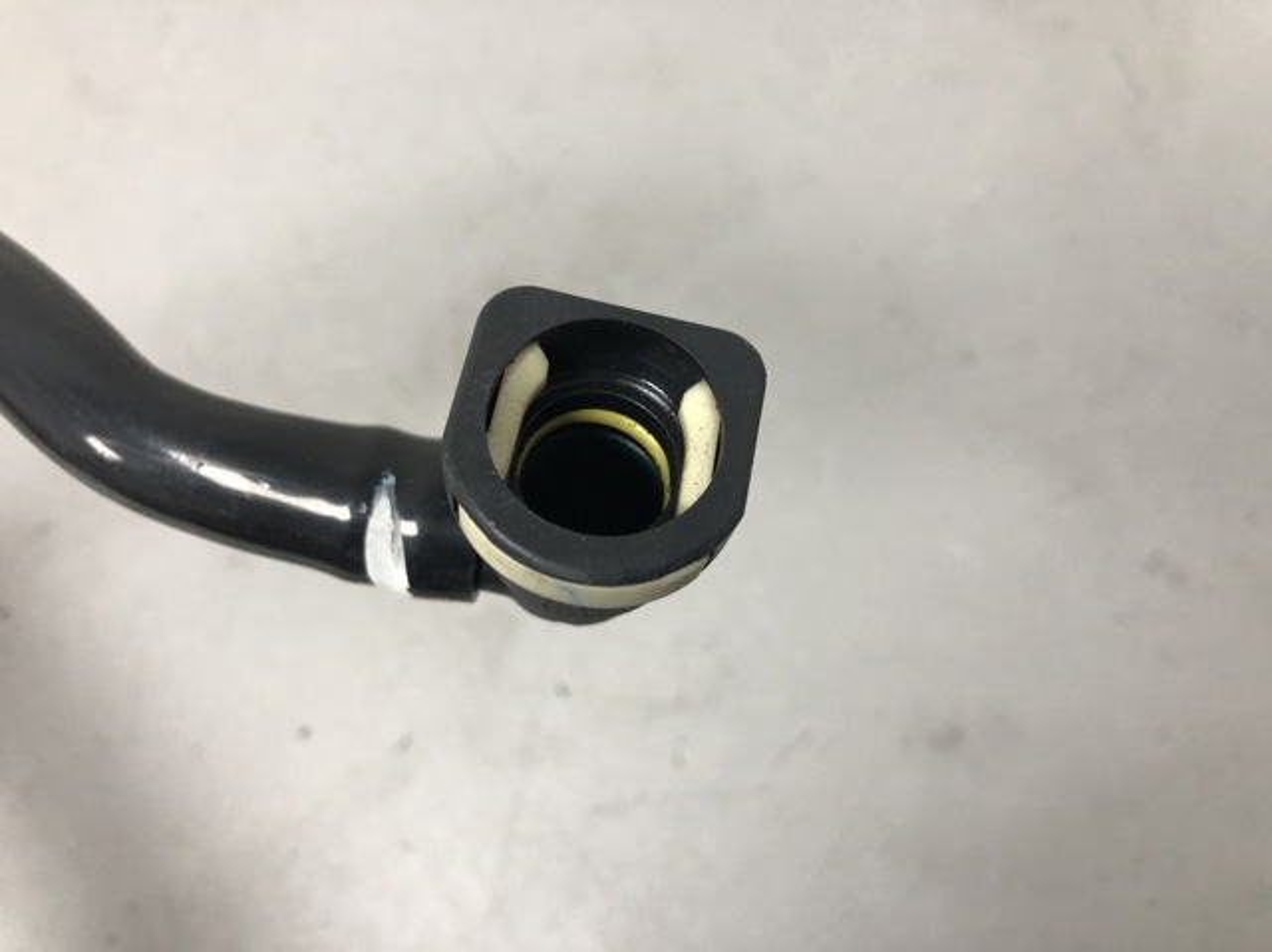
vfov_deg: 49.7
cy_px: 476
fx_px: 1028
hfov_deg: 63.5
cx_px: 636
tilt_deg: -74.4
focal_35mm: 28
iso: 40
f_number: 1.8
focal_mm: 4
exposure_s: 1/25
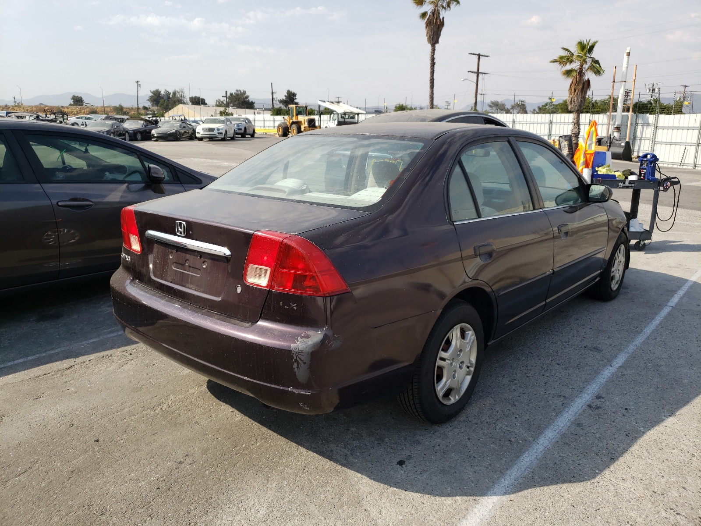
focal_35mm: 26
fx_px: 527
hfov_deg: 67.3
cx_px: 350
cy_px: 263
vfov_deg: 53.1
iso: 50
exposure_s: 1/2000
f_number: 1.5
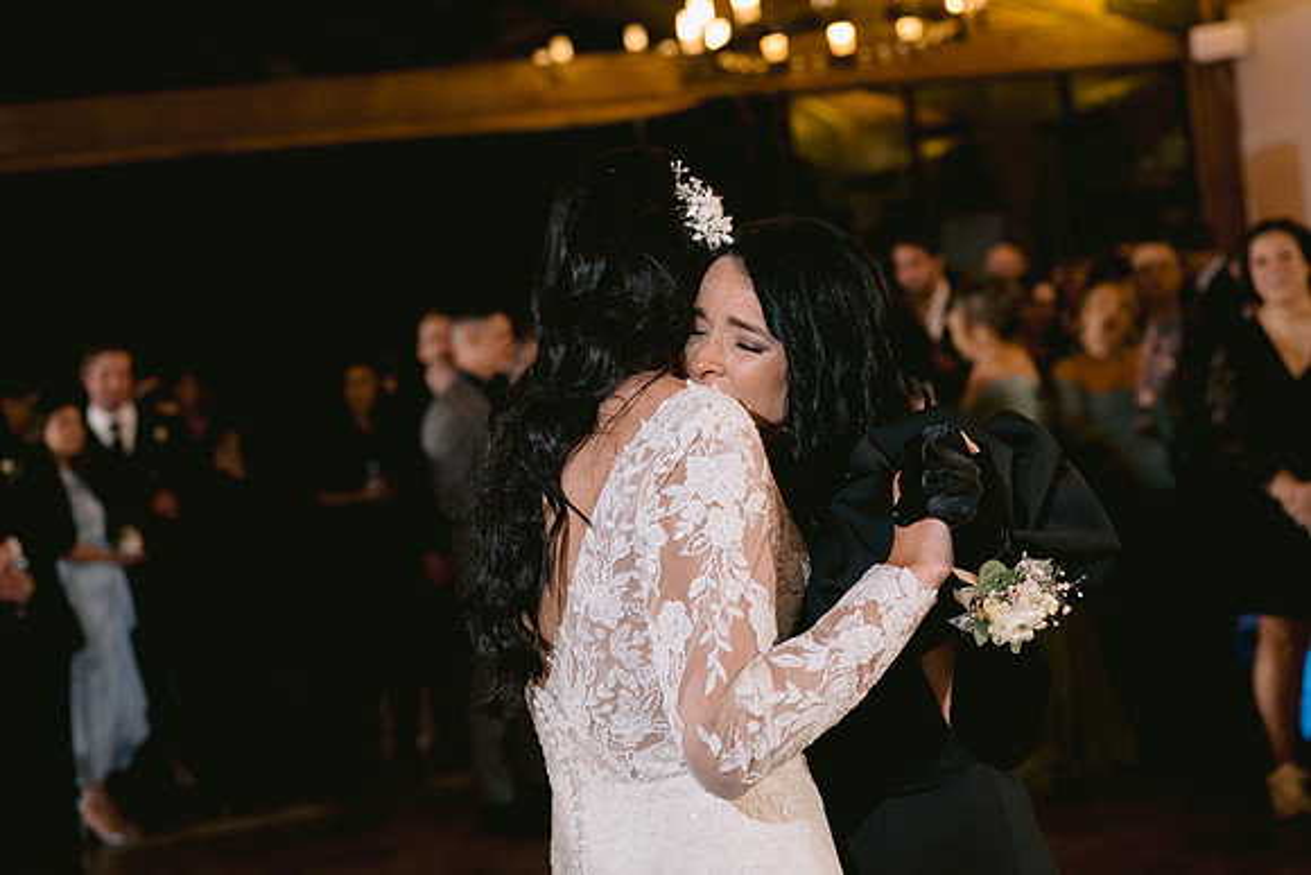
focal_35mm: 50
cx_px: 656
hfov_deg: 39.6
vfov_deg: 27.0
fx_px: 1821
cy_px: 438
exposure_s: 1/125
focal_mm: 50
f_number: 2.8
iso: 1250
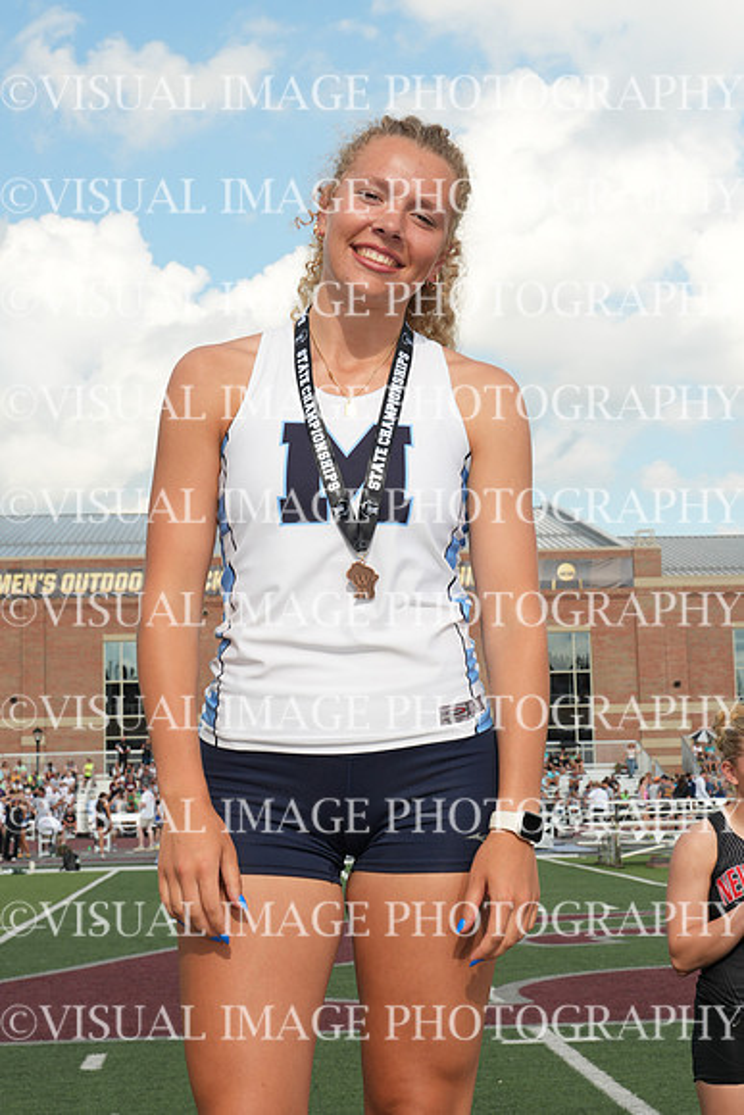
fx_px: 1905
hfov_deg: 22.1
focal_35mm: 62
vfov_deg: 32.6
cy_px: 558
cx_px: 372
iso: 100
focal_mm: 41
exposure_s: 1/125
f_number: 9
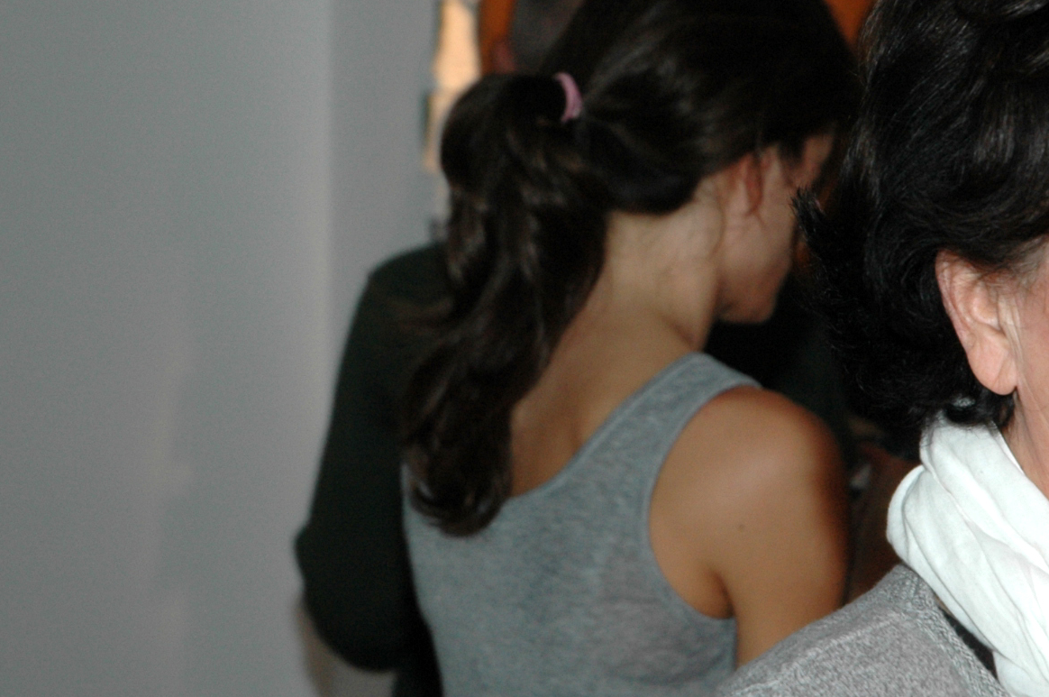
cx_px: 748
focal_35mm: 179
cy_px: 297
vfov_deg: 7.6
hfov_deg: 11.5
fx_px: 5209
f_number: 5
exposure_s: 1/60
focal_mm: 62
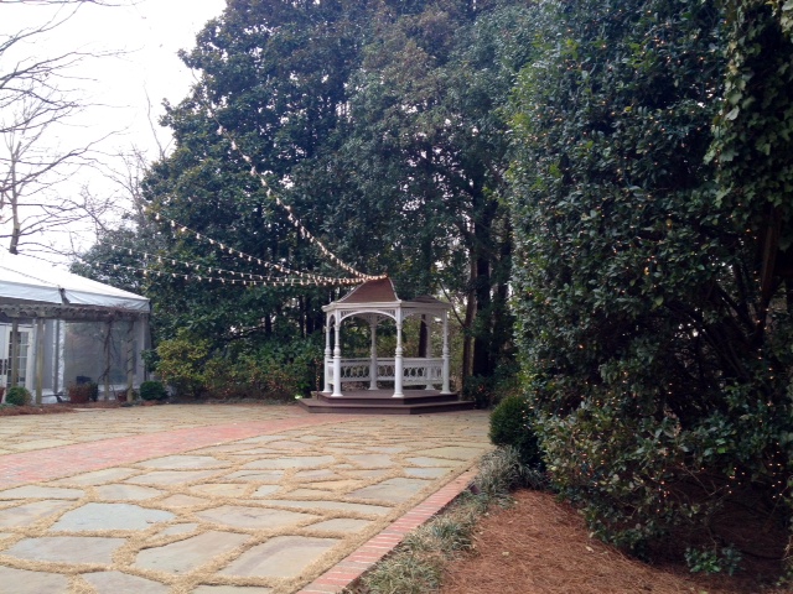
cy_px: 297
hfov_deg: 52.6
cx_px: 396
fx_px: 802
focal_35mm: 35
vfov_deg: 40.7
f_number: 2.4
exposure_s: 1/120
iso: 64
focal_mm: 4.28
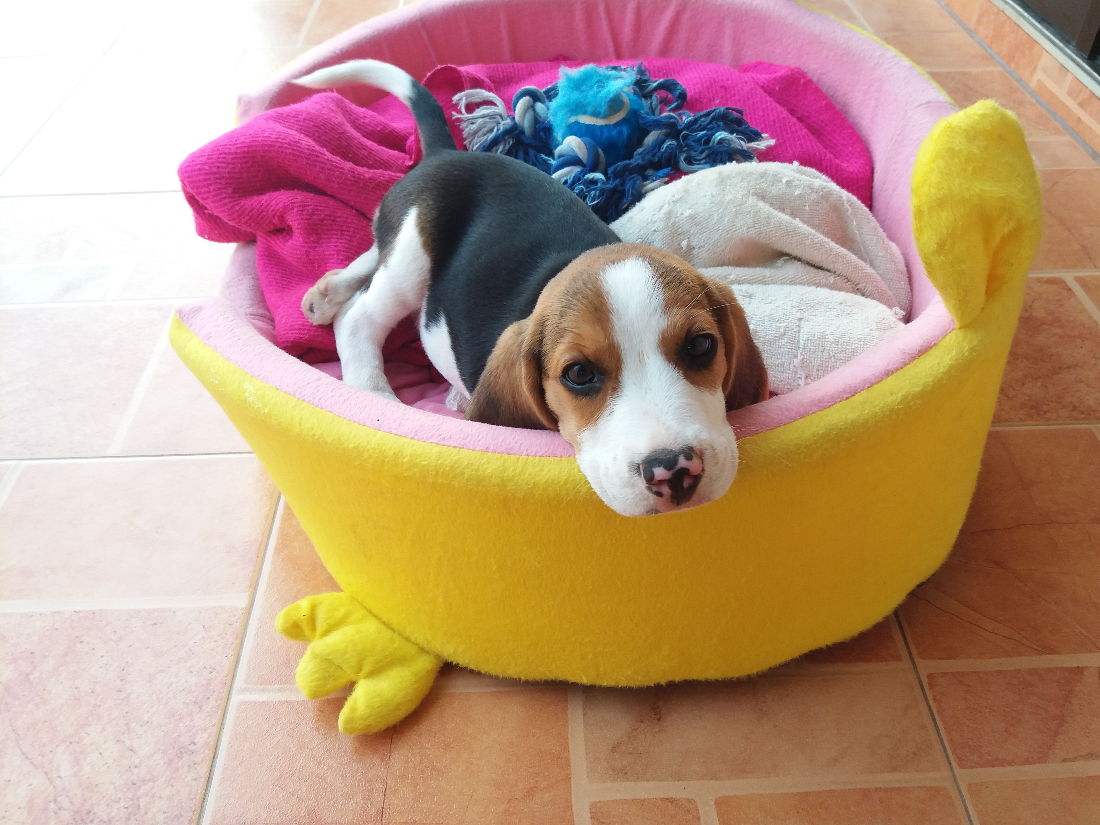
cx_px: 550
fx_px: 858
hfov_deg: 65.3
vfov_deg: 51.4
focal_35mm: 27
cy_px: 412
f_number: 1.9
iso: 64
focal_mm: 3.7
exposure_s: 1/100
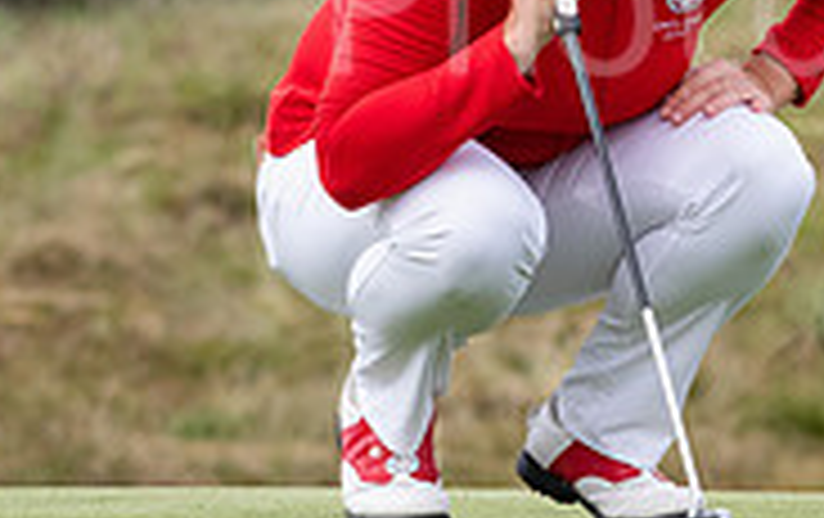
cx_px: 914
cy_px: -209
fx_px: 27214
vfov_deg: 1.1
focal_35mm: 1210
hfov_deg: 1.7
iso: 1250
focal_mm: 250
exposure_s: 1/1250
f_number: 5.6
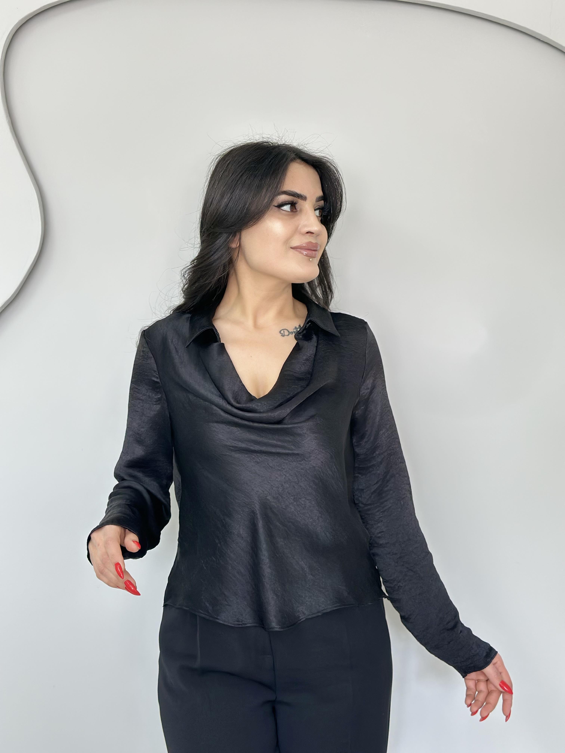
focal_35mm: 48
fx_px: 1045
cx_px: 282
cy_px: 376
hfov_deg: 30.3
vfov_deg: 39.7
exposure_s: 1/100
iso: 125
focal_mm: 6.86
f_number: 1.78
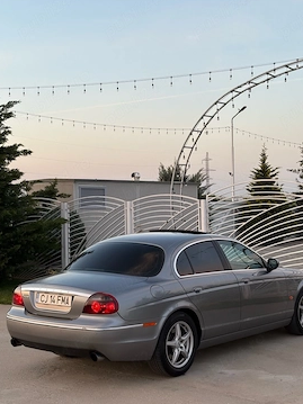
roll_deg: +0.4
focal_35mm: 58
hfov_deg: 25.2
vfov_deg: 33.2
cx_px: 163
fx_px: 677
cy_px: 199
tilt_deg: +1.7
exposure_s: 1/122
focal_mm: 5.96
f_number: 1.6
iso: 32
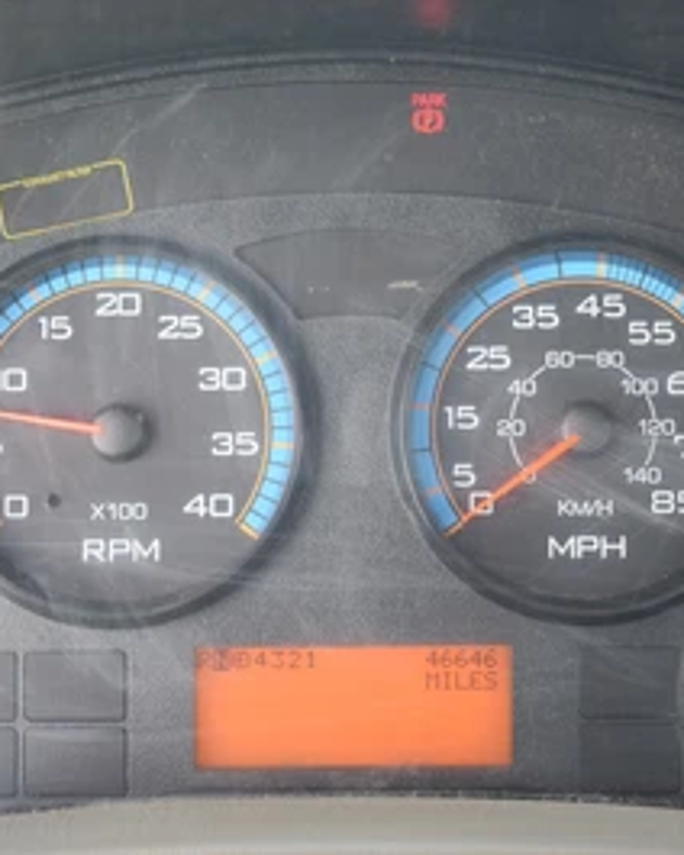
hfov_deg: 24.7
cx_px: 332
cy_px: 428
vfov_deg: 30.6
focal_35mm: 62
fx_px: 1562
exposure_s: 1/80
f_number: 4.5
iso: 400
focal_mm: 29
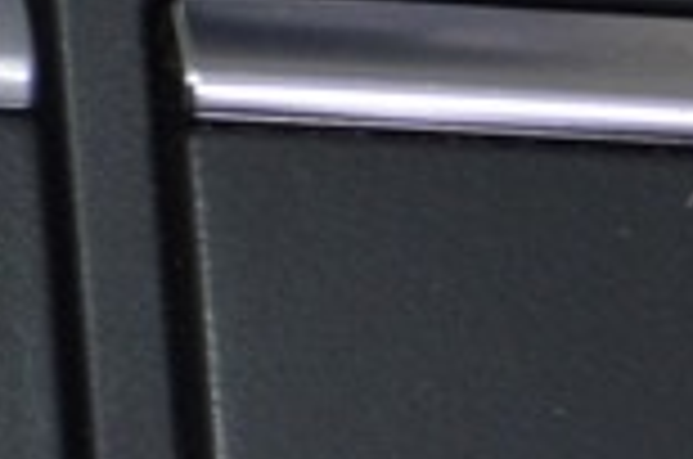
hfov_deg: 5.4
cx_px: -436
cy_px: 155
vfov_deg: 3.6
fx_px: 7281
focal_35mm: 379
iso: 560
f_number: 4.8
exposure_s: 1/60
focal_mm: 38
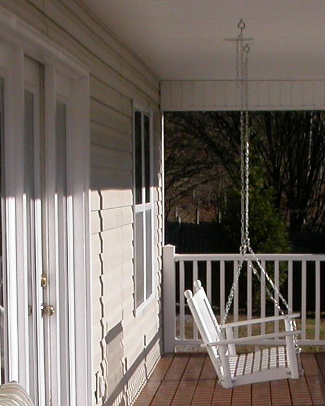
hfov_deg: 13.0
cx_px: 182
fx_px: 1430
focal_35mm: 119
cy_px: 389
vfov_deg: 15.9
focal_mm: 7.85
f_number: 7.5
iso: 100
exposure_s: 1/446
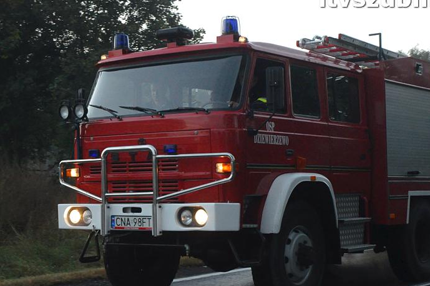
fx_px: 883
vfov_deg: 18.4
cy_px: 146
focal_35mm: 74
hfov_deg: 27.4
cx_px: 224
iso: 3200
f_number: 8
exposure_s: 1/250
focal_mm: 40
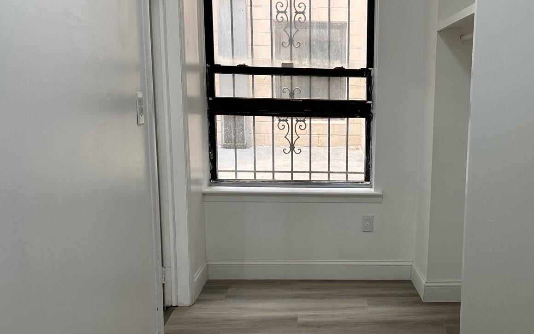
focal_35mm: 45
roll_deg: -0.9
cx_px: 368
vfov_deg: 28.5
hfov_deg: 43.5
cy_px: 215
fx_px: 655
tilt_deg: -11.9
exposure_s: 1/60
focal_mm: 6.86
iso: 125
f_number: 1.78
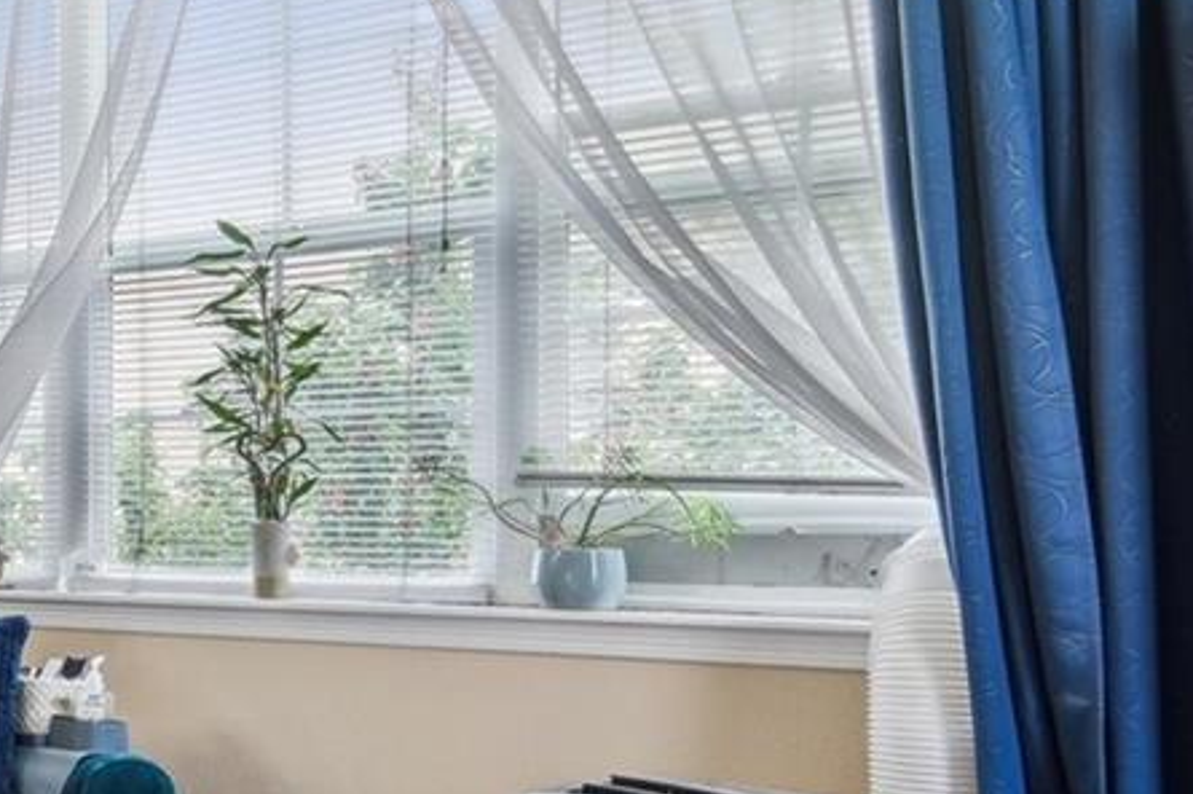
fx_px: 1689
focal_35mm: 51
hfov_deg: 22.3
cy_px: 510
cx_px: -957
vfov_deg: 26.3
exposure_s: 1/2.5
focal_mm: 14
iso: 400
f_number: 8
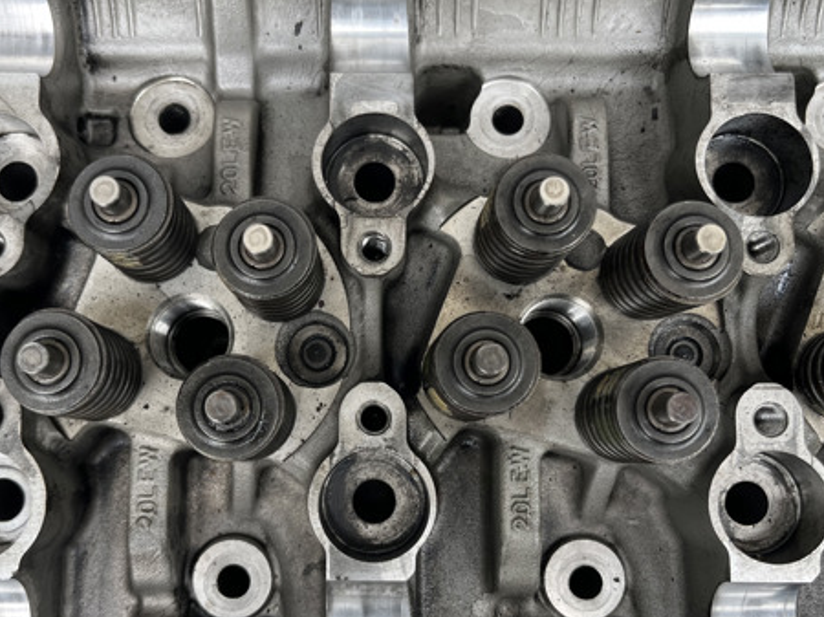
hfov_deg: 50.0
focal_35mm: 37
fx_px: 880
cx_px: 363
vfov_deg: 38.6
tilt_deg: -79.5
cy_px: 336
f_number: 1.6
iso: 32
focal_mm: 5.1
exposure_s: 1/133
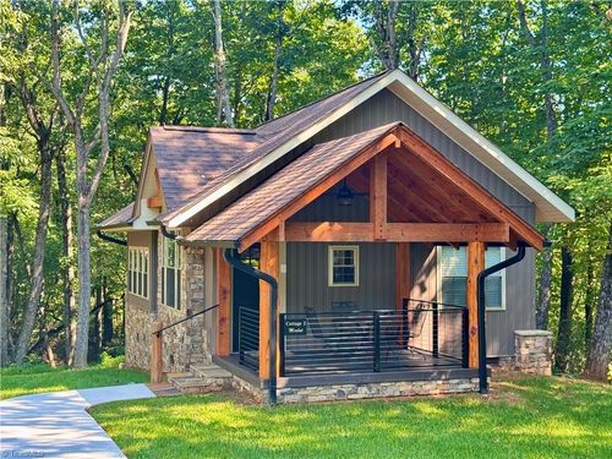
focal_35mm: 48
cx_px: 306
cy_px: 230
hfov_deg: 39.7
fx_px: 849
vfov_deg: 30.3
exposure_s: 1/139
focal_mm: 6.76
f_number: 1.78
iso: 100
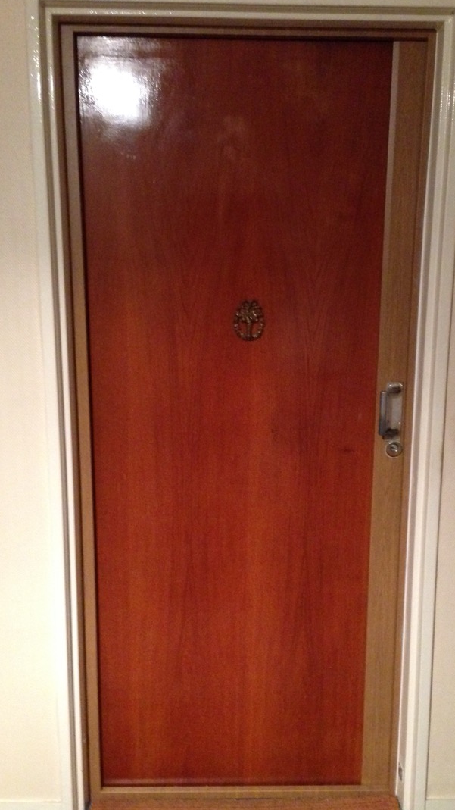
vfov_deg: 54.0
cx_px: 264
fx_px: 794
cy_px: 407
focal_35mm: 37
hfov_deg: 31.9
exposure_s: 1/15
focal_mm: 4.12
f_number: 2.4
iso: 640
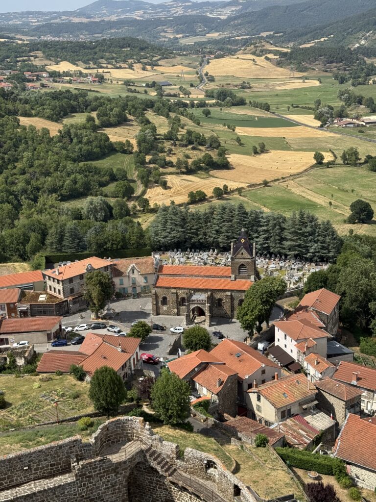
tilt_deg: -21.0
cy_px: 251
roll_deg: +0.2
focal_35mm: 48
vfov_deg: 39.7
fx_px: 695
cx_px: 188
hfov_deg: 30.3
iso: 64
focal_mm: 6.76
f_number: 1.78
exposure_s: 1/3817
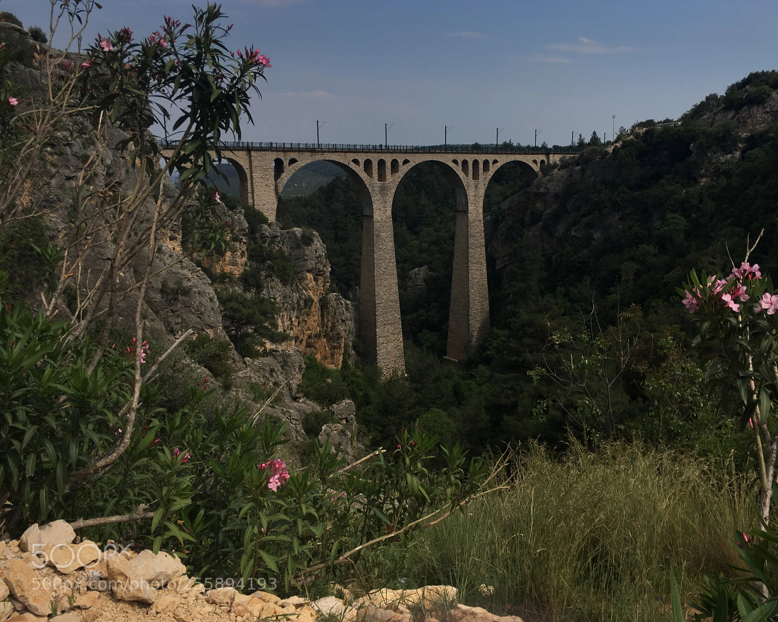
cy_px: 306
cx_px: 424
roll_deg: +0.5
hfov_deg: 57.1
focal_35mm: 31
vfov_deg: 47.1
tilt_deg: -13.3
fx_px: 714
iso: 25
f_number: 2.2
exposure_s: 1/2404
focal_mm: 4.15
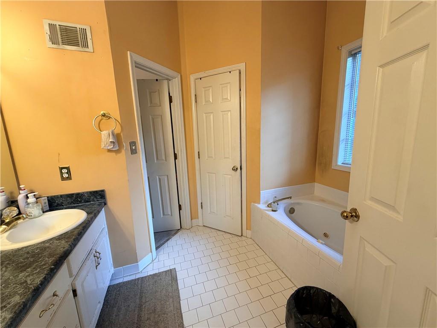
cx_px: 218
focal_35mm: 14
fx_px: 177
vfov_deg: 85.7
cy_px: 164
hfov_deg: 102.1
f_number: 2.2
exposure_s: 1/120
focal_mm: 2.22
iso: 200
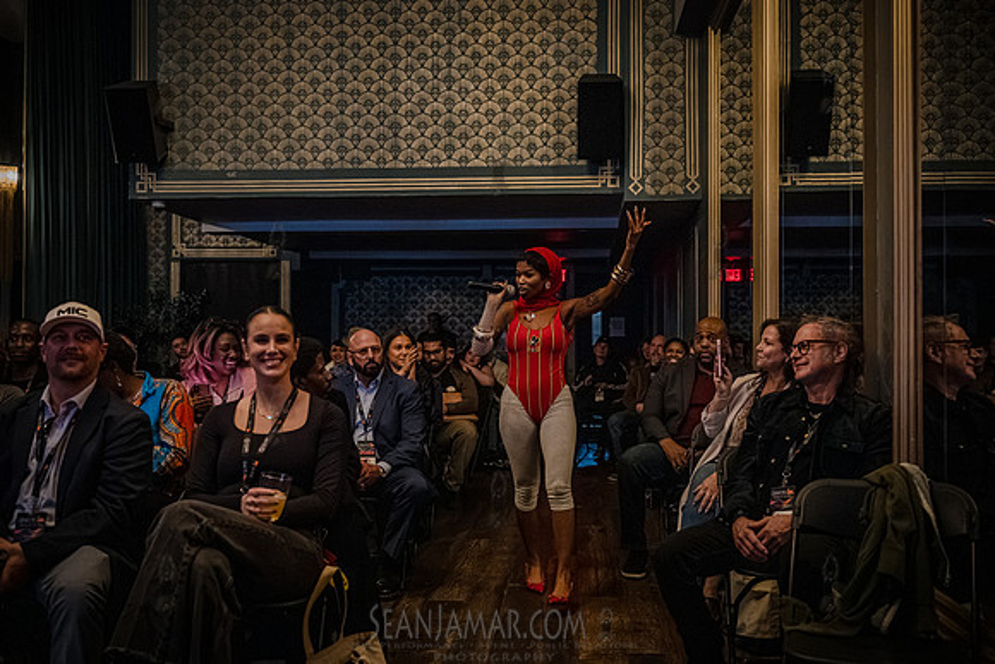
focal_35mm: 35
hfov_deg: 54.0
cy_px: 332
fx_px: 977
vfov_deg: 37.5
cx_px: 498
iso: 16000
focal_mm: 35
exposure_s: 1/125
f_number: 3.2
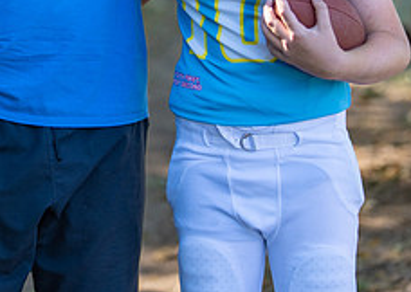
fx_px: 1771
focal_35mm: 152
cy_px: -73
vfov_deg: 9.3
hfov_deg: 13.2
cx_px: 83
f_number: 1.2
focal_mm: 50
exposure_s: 1/1250
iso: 100
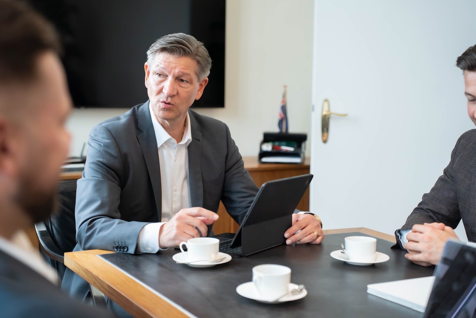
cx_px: 238
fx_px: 820
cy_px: 159
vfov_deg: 21.9
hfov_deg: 32.4
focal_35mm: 62
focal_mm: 62
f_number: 2.8
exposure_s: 1/100
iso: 3200
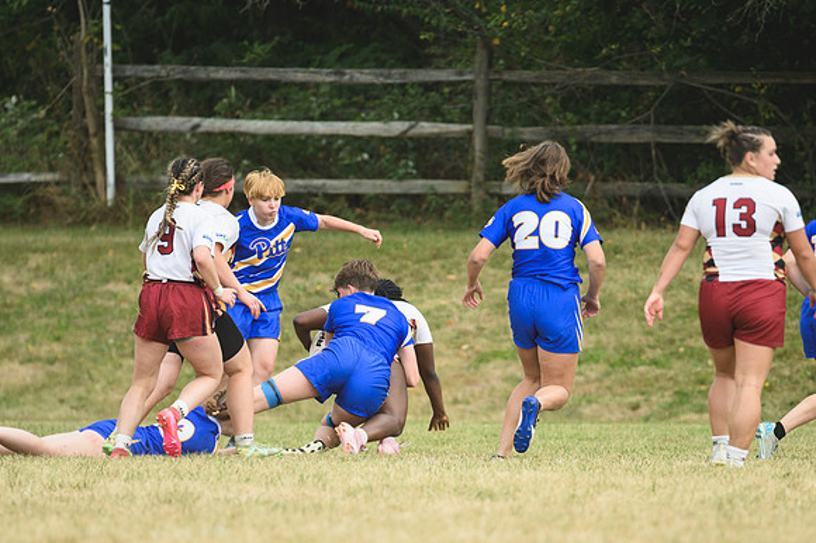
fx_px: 20388
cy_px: 272
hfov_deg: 2.3
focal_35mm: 900
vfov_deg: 1.5
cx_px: 408
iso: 720
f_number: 6.3
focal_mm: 600
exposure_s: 1/1000
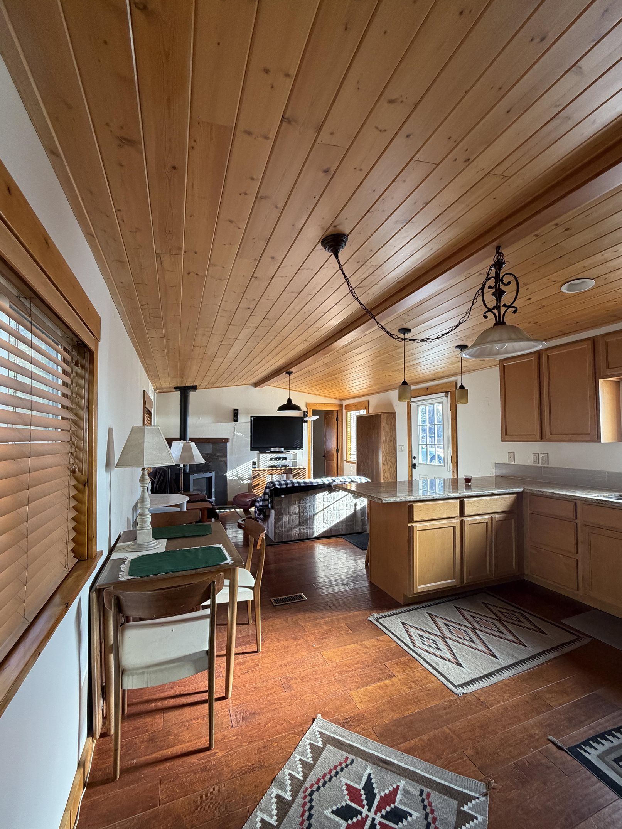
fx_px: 359
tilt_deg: +3.1
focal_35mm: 15
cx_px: 321
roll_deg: -0.3
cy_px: 428
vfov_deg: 98.1
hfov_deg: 81.7
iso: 320
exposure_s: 1/121
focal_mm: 2.22
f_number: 2.2
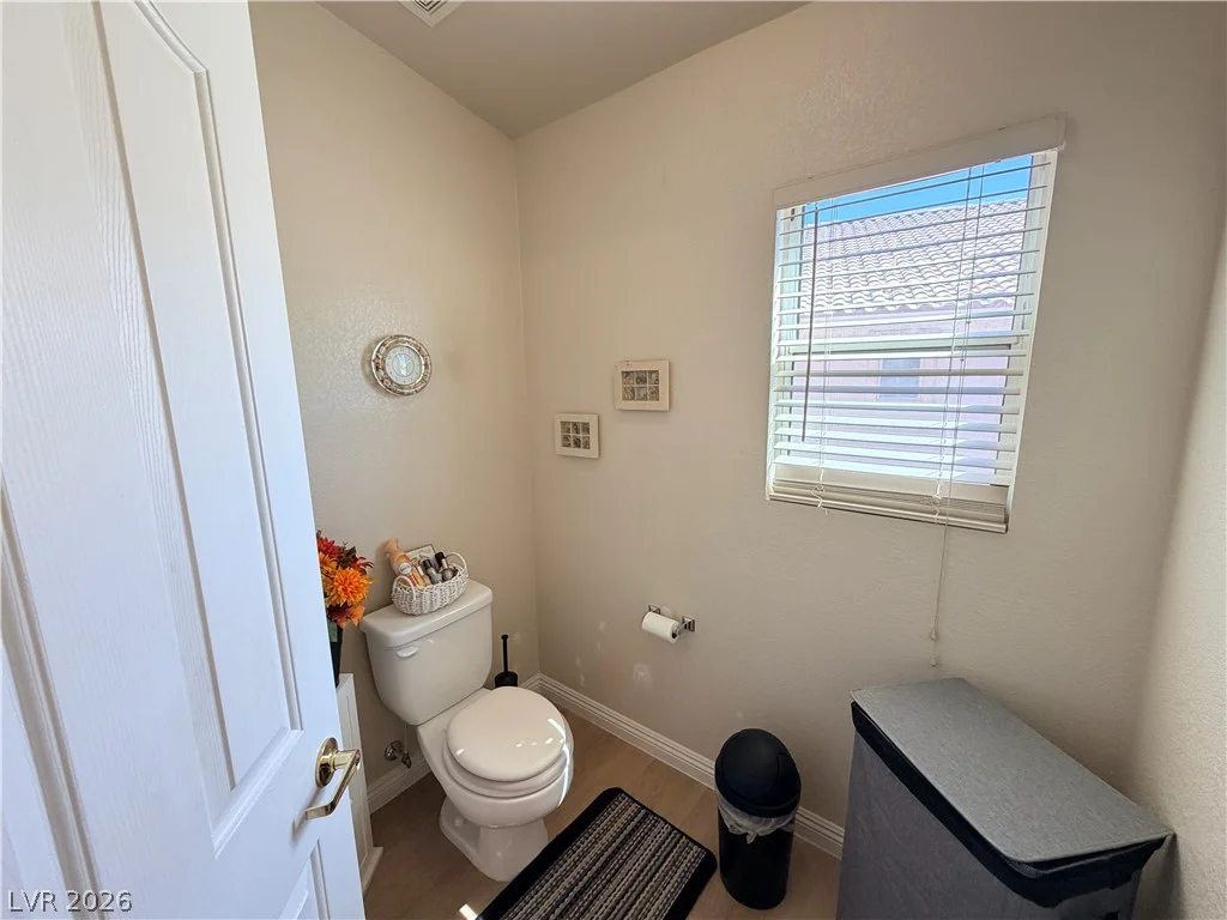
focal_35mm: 14
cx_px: 614
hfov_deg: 102.1
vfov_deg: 85.7
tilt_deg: -9.5
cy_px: 460
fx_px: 496
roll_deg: +1.6
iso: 160
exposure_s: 1/120
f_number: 2.2
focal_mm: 2.22
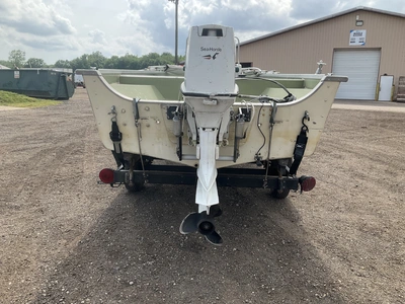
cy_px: 152
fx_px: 339
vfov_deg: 48.2
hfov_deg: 61.7
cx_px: 202
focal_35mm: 29
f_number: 1.8
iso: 25
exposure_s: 1/1055
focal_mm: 3
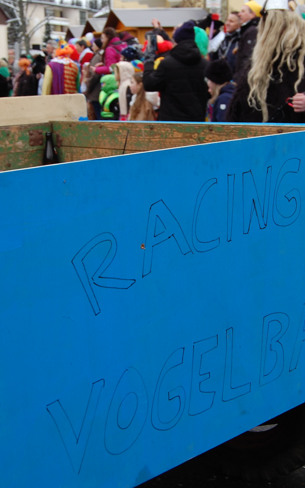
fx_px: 798
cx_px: 143
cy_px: 245
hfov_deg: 21.6
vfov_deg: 34.0
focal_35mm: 60
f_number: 5.6
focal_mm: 26
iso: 320
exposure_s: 1/125
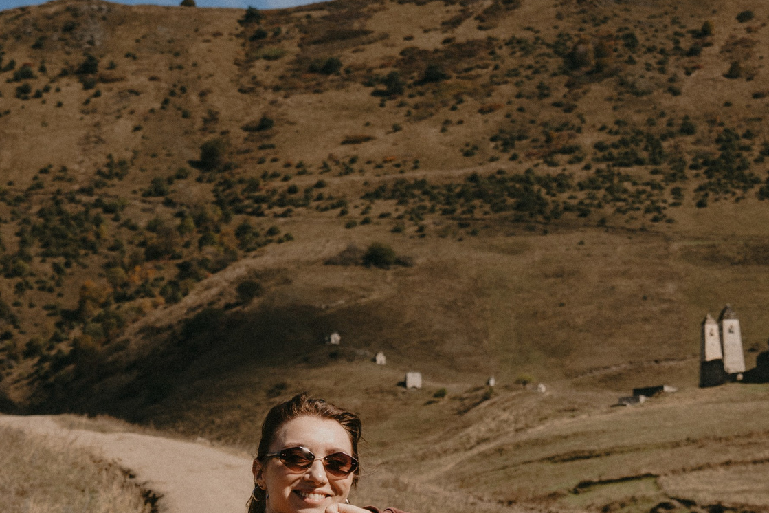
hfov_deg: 19.4
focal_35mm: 104
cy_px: 546
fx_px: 2221
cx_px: 621
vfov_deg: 12.9
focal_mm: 42
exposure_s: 1/1000
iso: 250
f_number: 5.6
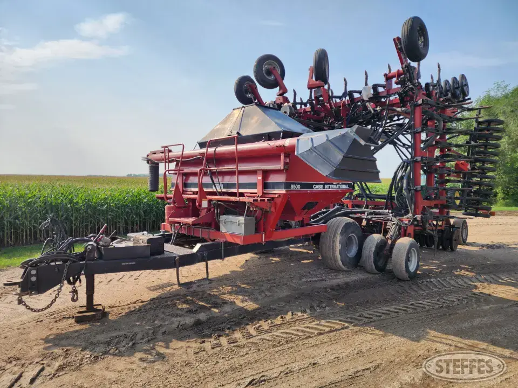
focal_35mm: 23
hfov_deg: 73.9
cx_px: 259
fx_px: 344
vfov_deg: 58.9
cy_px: 194
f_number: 1.8
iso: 12
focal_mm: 6.4
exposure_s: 1/1245
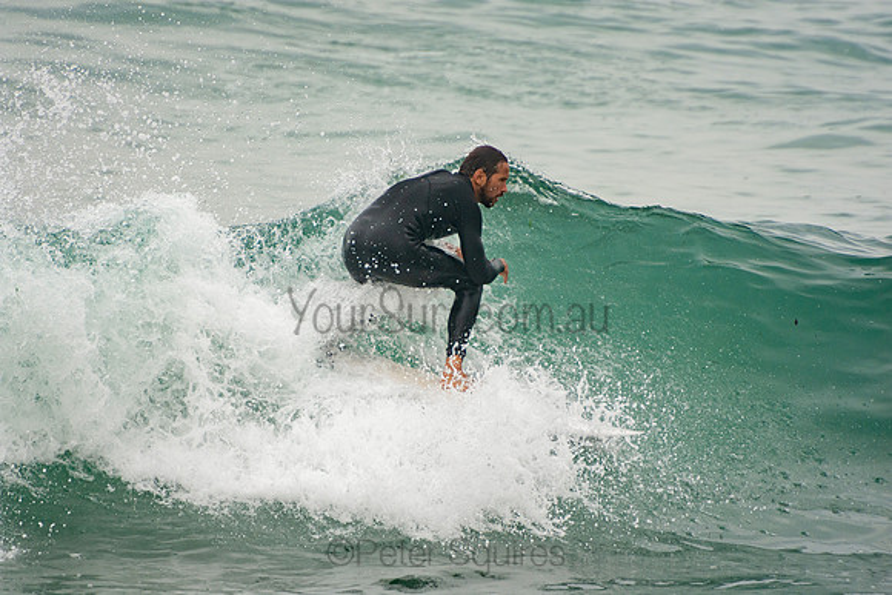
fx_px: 14869
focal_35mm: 600
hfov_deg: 3.4
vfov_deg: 2.3
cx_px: 446
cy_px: 298
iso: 280
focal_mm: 400
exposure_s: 1/1250
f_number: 5.6
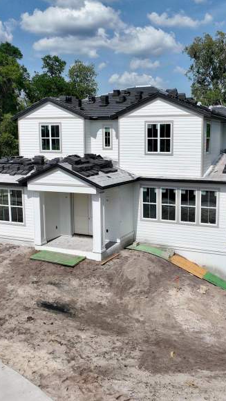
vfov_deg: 55.3
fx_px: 383
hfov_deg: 32.6
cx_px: 146
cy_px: 195
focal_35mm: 36
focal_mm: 12.29
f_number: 2.8
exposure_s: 1/3200
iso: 100
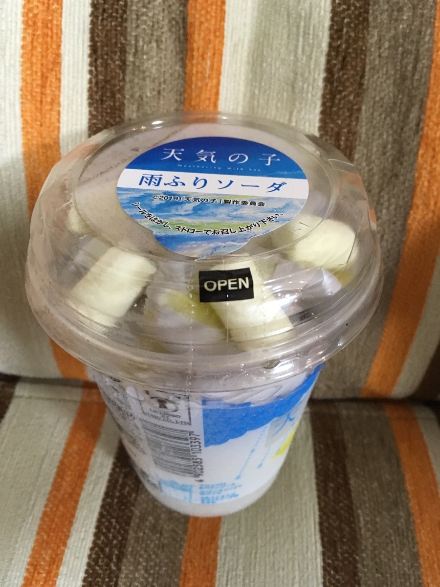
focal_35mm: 29
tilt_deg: -64.3
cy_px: 294
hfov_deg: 48.2
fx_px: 491
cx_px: 220
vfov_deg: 61.7
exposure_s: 1/30
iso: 200
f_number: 2.2
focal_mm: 4.15
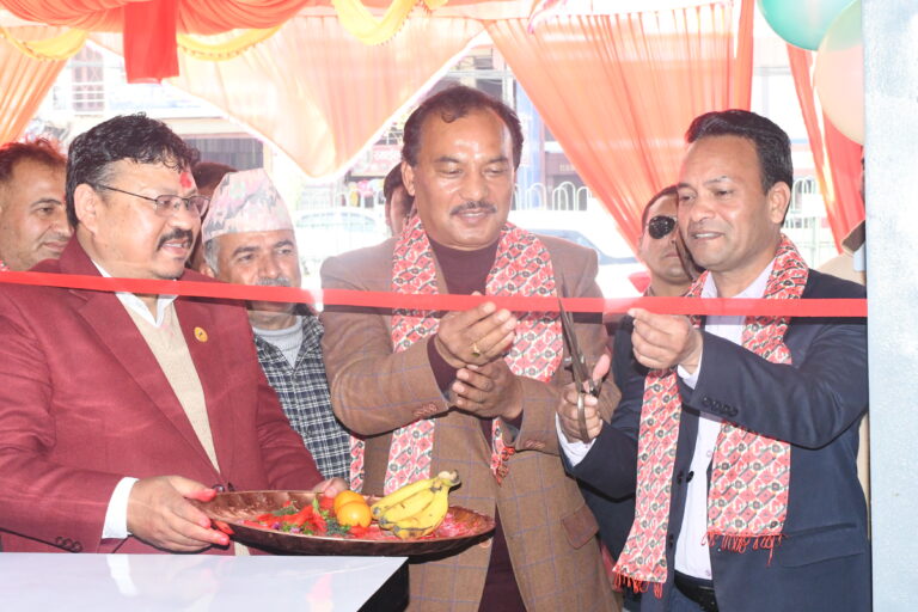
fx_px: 1708
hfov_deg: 30.1
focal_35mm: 67
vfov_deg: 20.3
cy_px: 306
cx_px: 459
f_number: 7.1
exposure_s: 1/200
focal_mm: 45
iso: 4000
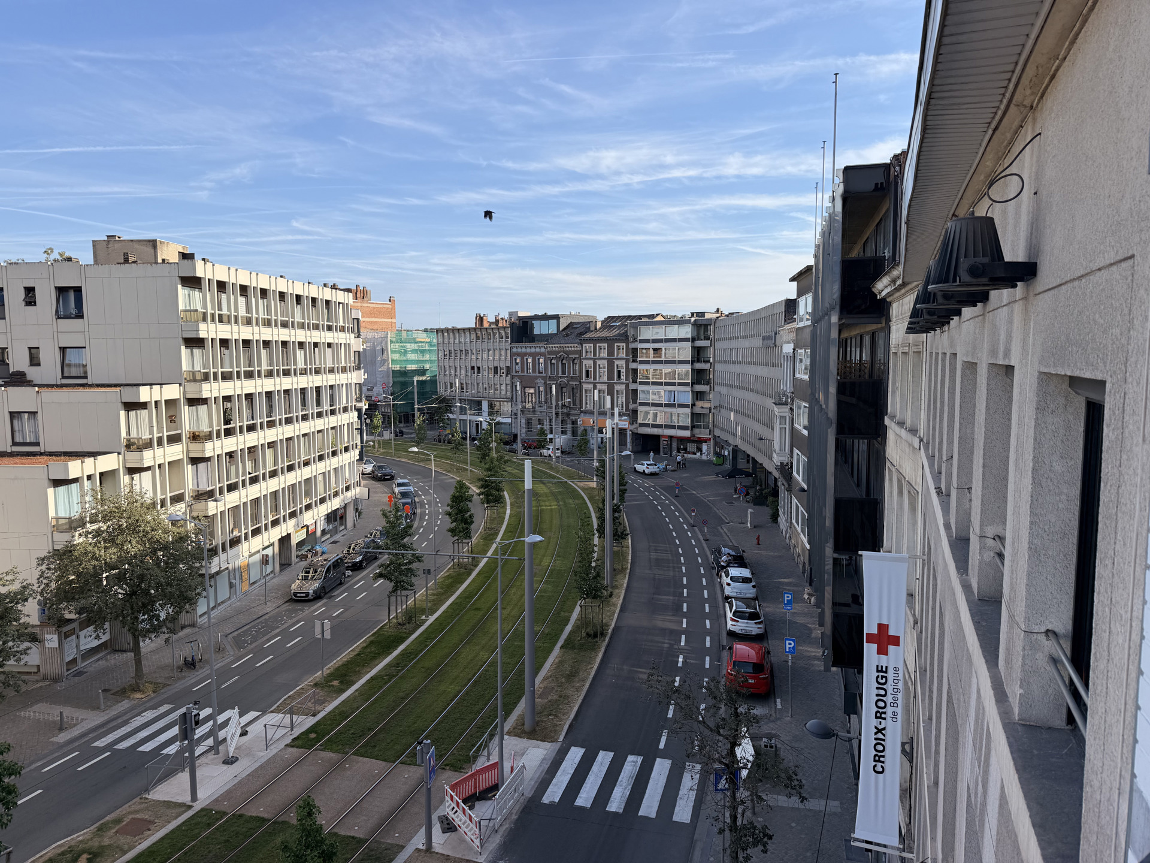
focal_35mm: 24
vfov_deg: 56.8
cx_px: 575
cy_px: 432
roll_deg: +0.8
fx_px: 797
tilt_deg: -5.0
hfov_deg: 71.6
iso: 80
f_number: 1.78
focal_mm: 6.76
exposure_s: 1/3145
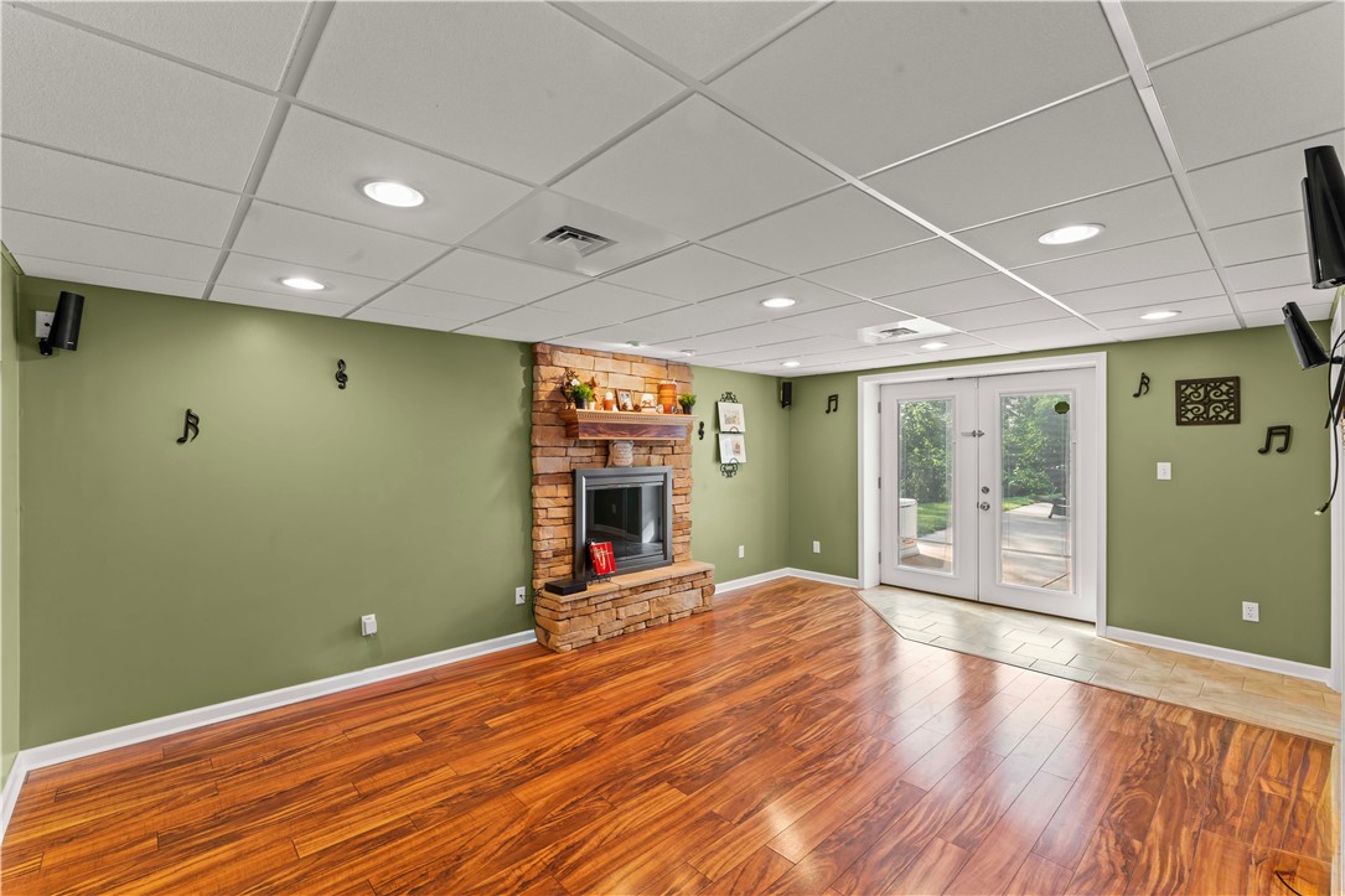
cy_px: 448
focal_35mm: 15
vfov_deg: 75.8
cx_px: 672
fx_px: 575
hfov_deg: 98.9
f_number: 13
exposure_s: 5
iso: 100
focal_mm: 15.4
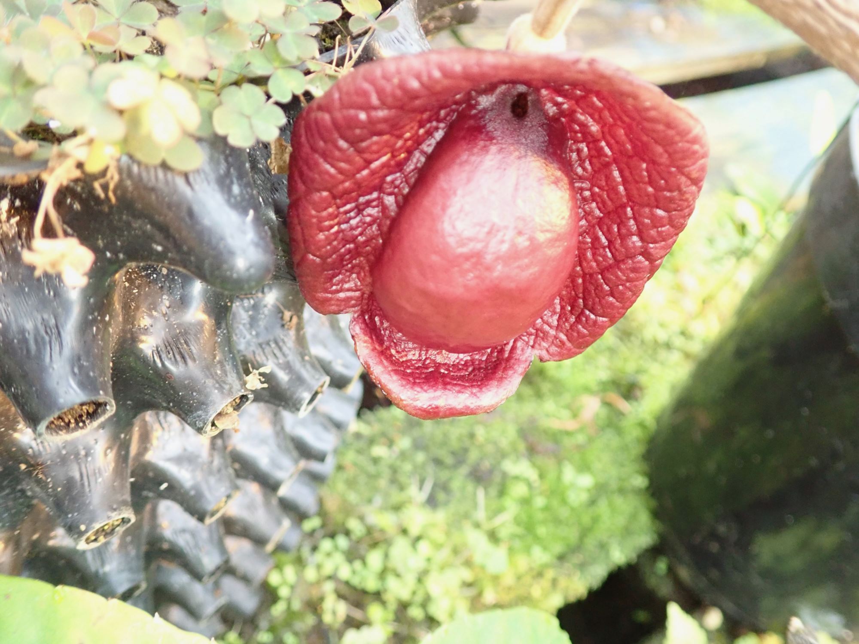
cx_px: 430
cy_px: 322
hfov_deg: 60.0
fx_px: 744
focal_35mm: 30
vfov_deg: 46.8
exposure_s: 1/100
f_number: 2.3
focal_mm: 5.5
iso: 800
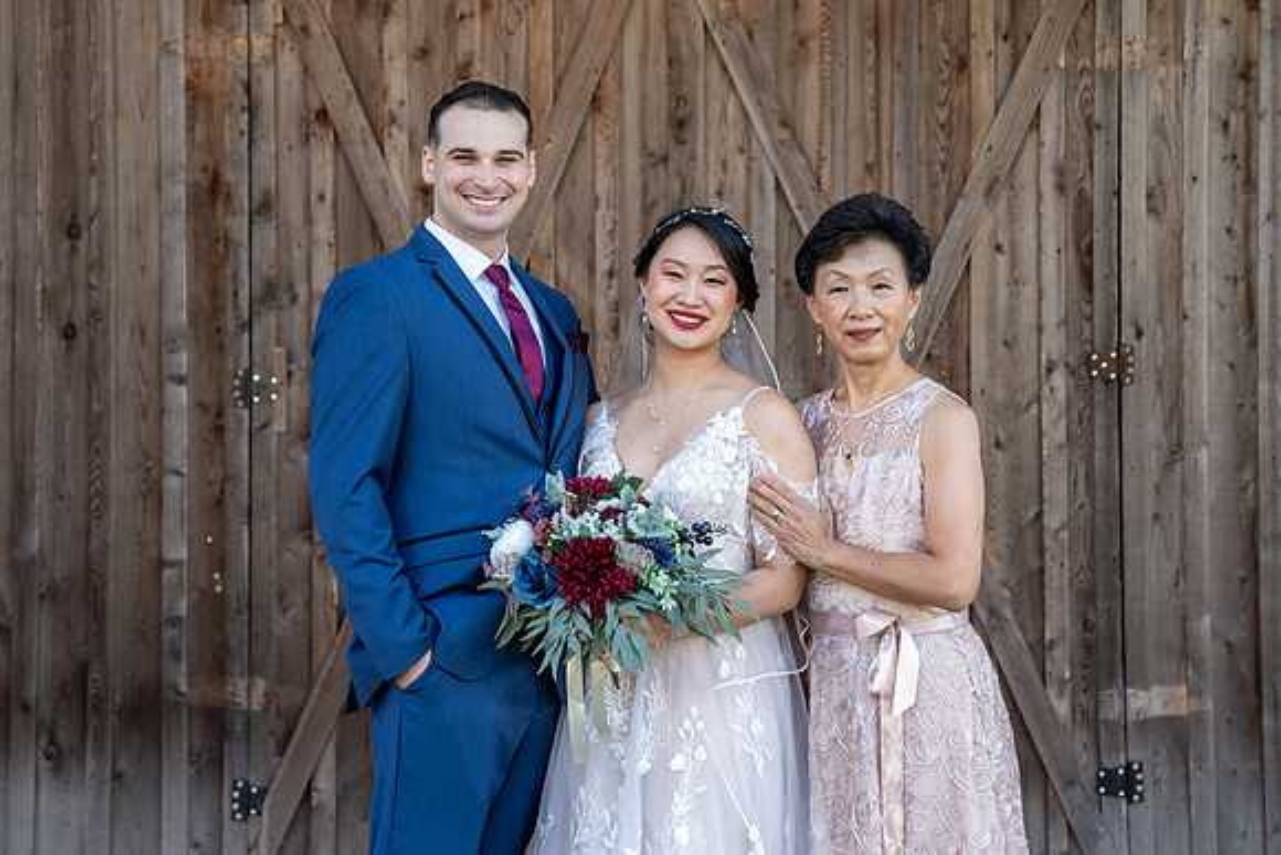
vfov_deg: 17.3
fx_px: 2808
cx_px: 652
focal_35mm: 79
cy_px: 379
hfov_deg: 25.7
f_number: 4
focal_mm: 70
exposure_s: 1/200
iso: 400
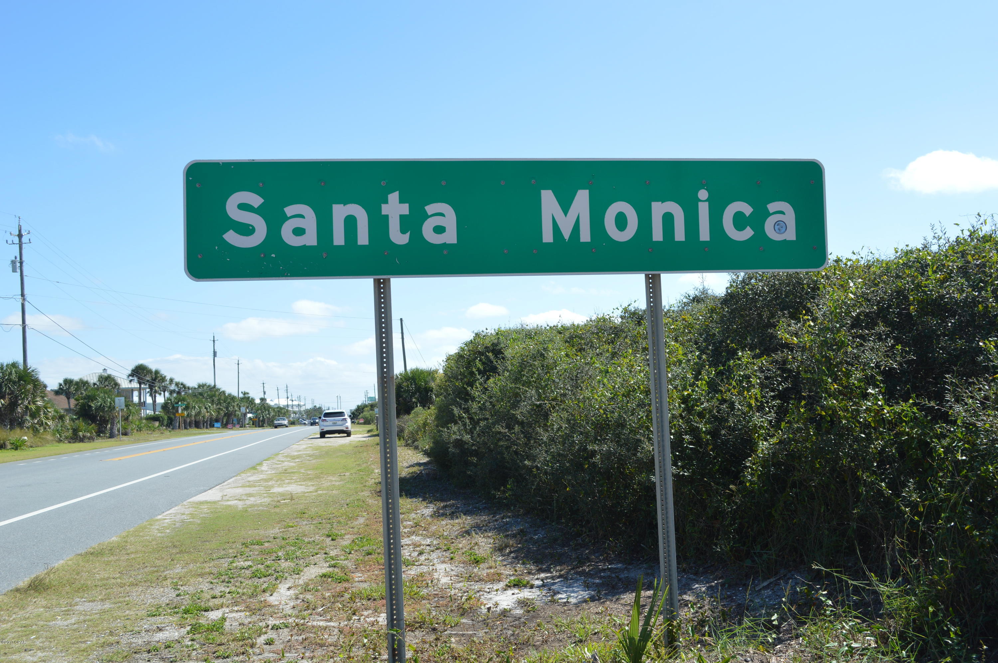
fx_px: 997
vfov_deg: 36.8
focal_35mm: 36
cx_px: 499
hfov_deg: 53.2
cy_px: 332
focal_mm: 24
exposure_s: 1/200
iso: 100
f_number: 7.1
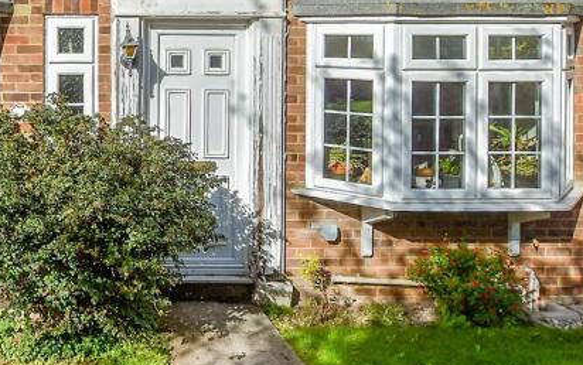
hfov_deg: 45.8
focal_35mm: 38
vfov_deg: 31.8
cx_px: 42
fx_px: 604
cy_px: 29
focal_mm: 10
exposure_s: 1/400
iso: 100
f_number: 8
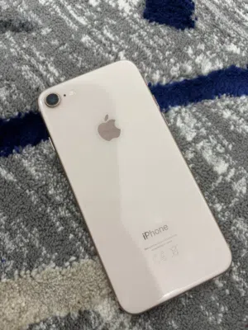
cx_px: 124
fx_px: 248
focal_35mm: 26
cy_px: 165
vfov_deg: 67.3
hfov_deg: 53.1
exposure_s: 1/50
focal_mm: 5.96
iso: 160
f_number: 1.6
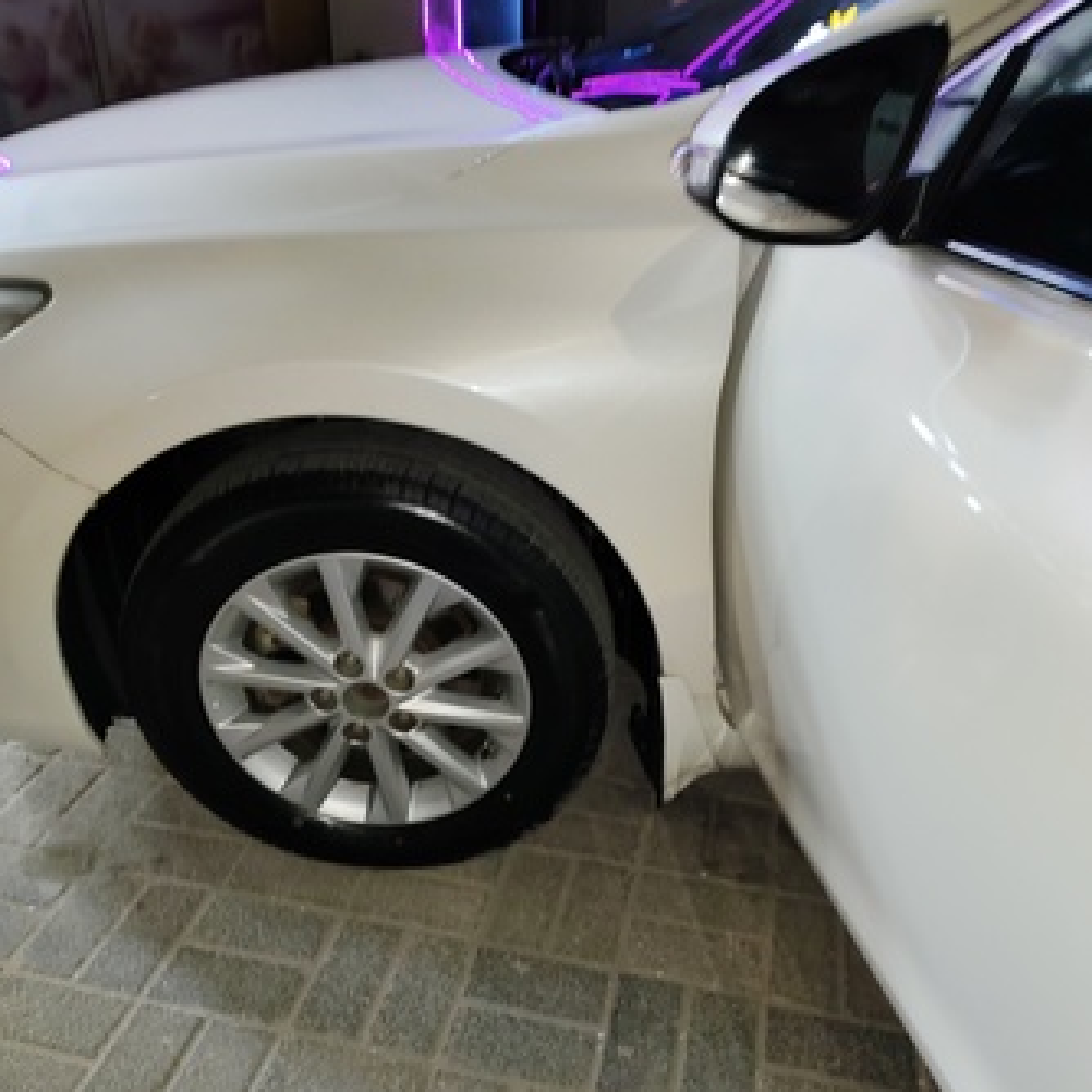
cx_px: 548
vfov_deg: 55.2
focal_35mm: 29
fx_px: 1035
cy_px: 652
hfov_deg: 55.6
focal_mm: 5.56
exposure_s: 1/60
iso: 1805
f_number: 1.88
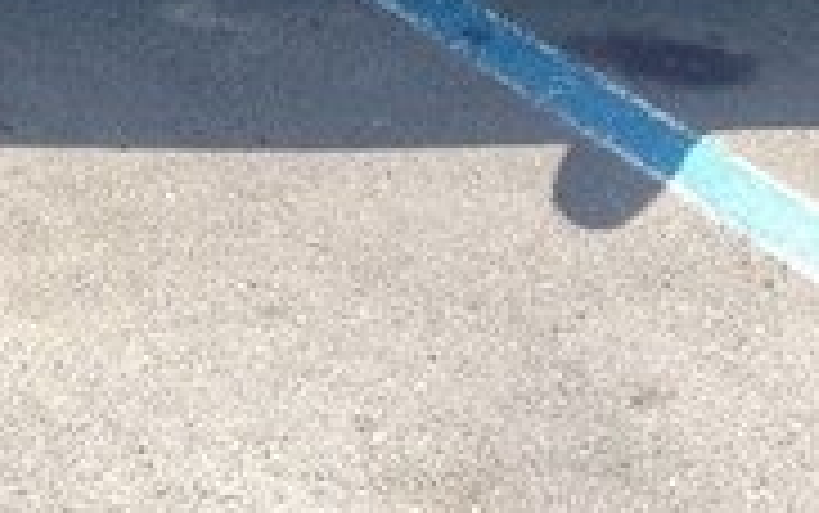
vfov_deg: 9.7
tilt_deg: -14.6
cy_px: -457
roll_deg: -1.2
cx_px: -140
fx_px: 2836
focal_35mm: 127
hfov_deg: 15.9
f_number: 2.4
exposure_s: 1/638
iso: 50
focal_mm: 4.12
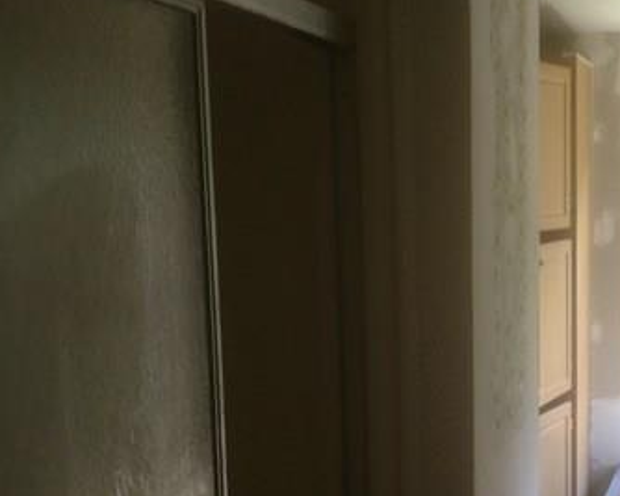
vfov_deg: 25.9
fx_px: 1064
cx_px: 579
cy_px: 370
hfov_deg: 30.8
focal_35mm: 58
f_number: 2.4
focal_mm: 3.3
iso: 32
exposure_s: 1/60
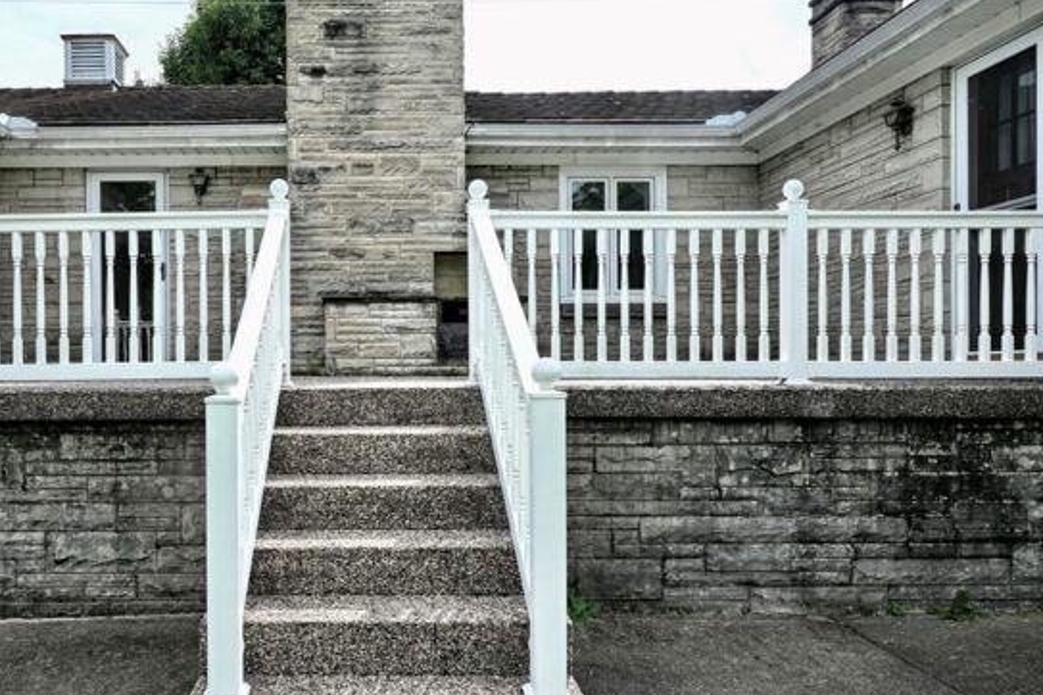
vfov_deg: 45.3
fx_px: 833
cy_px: 375
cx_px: 367
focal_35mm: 29
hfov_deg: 62.9
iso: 100
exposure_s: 1/160
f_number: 8
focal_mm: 13
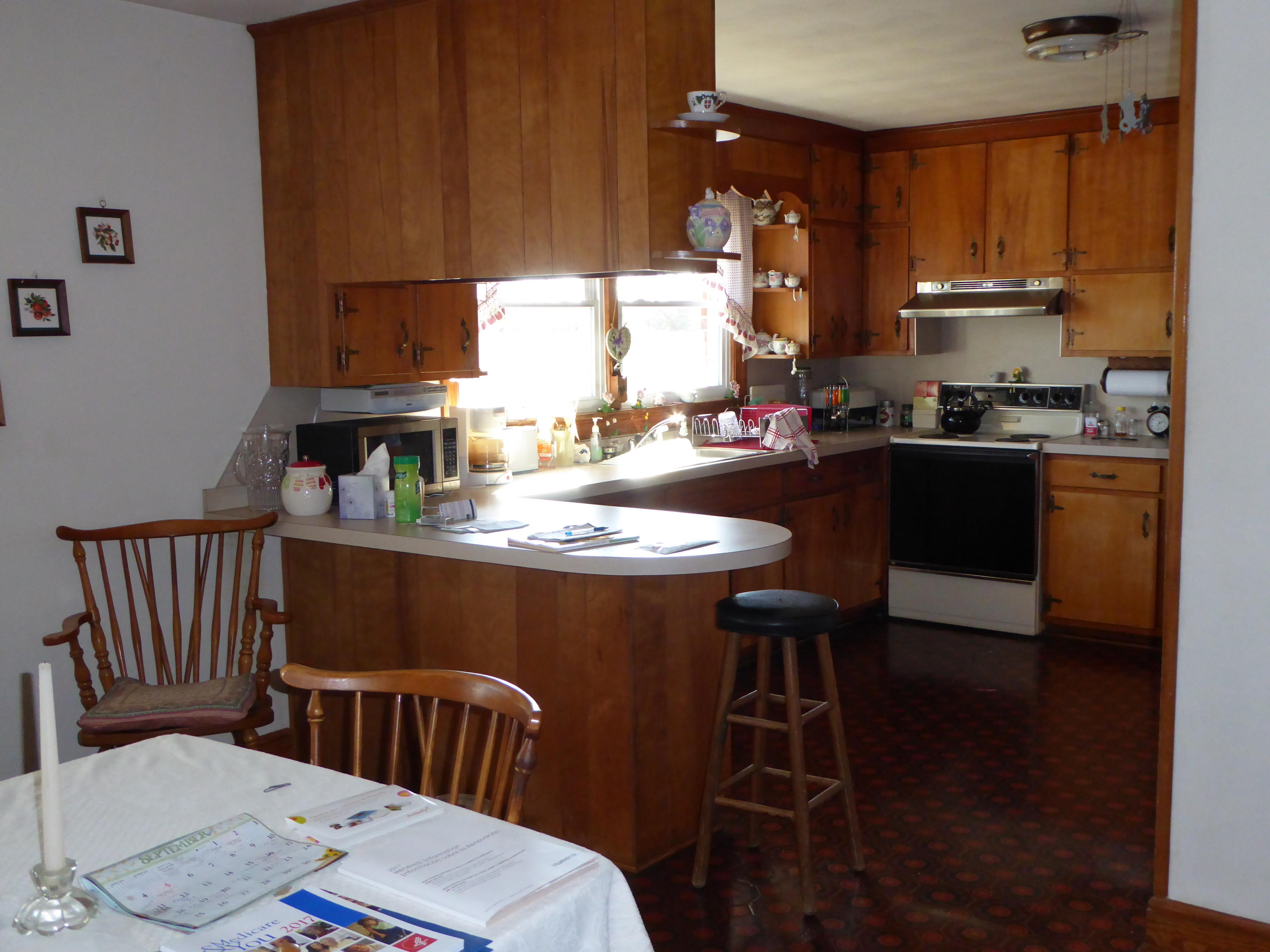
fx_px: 1321
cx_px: 635
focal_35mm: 36
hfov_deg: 51.4
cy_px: 476
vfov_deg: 39.7
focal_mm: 6.3
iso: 500
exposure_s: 1/60
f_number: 3.7
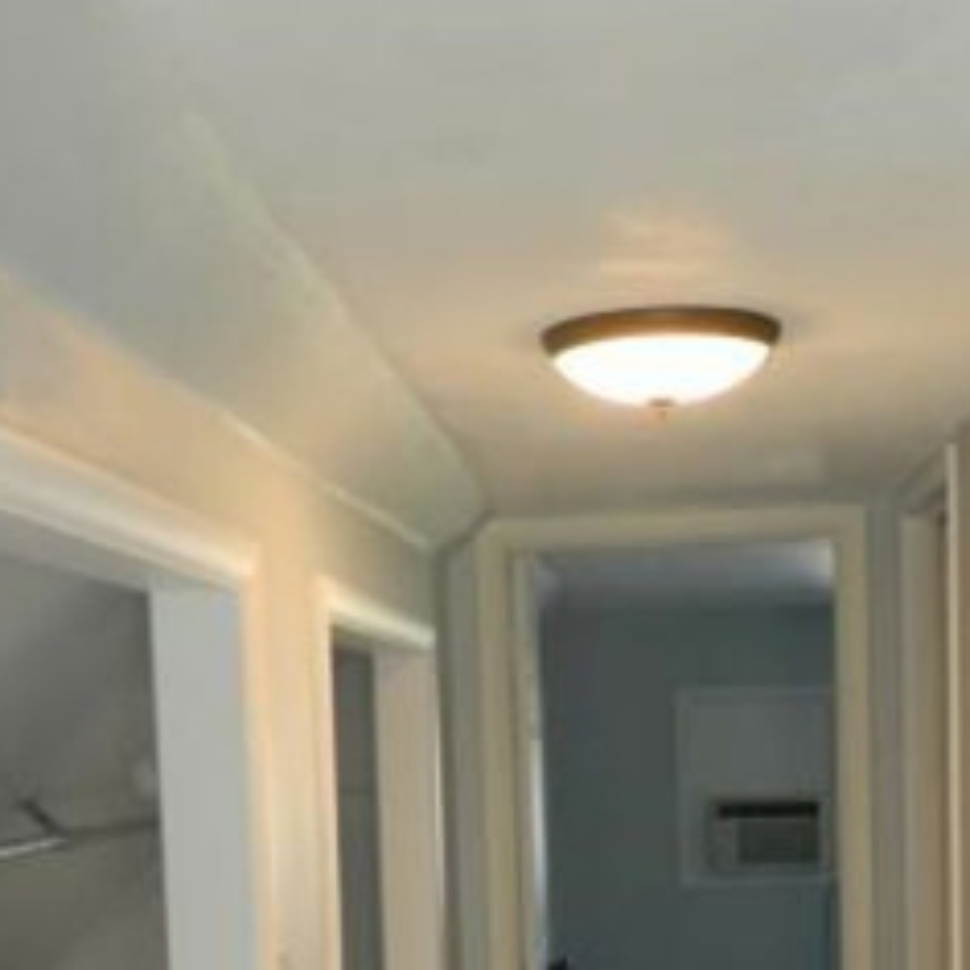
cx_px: 600
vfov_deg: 27.0
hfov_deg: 28.5
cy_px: 970
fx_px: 1902
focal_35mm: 60
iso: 100
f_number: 3.1
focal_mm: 4.5
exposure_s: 1/30
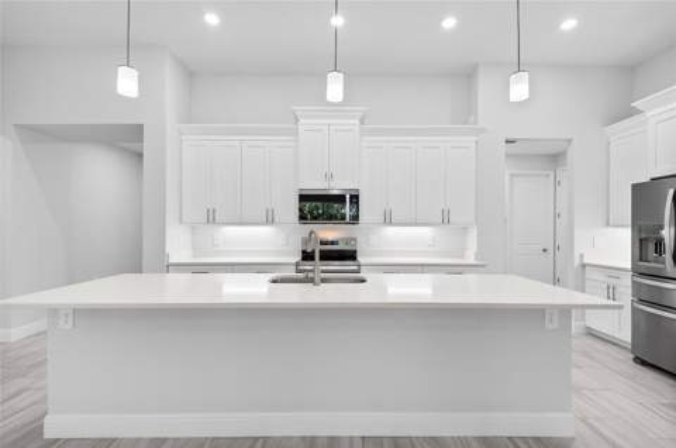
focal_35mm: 16
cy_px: 224
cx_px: 338
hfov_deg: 96.8
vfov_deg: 73.5
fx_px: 300
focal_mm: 16
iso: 100
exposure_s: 1/3
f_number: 10
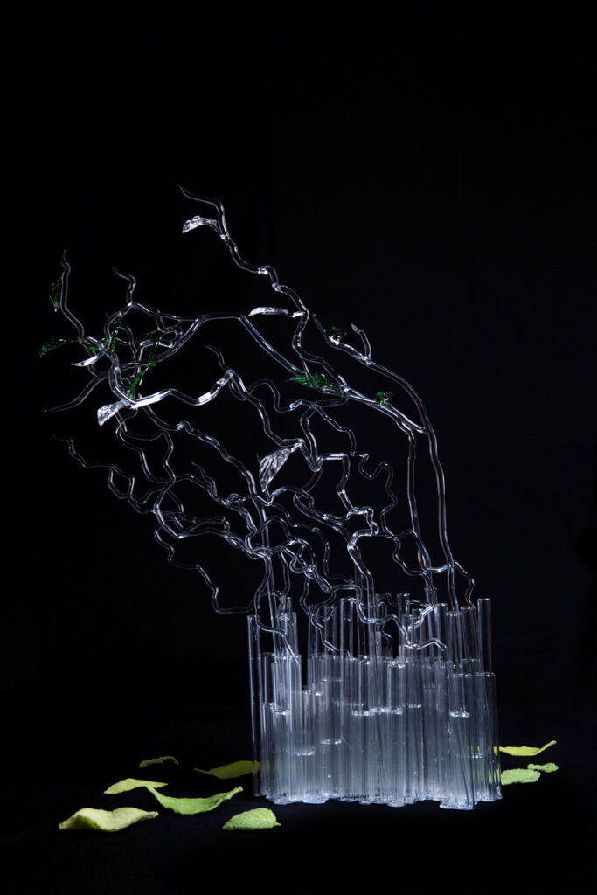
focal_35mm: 47
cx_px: 298
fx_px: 1174
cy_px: 448
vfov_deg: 41.7
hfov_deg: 28.5
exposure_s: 1/250
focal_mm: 47.2
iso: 125
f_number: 9
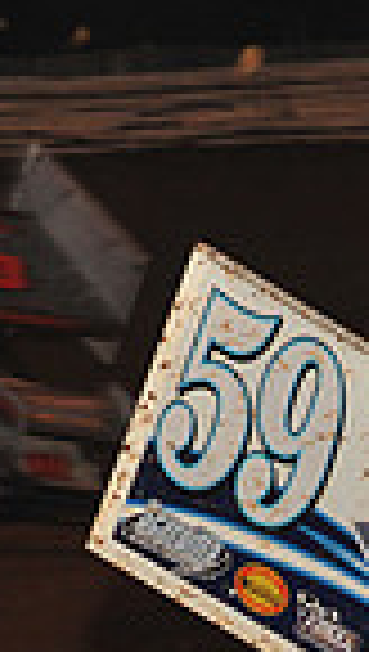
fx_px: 11243
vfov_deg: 3.3
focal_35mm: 649
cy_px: 845
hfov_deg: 1.9
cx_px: 639
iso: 1250
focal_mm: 155
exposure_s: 1/320
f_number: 7.1
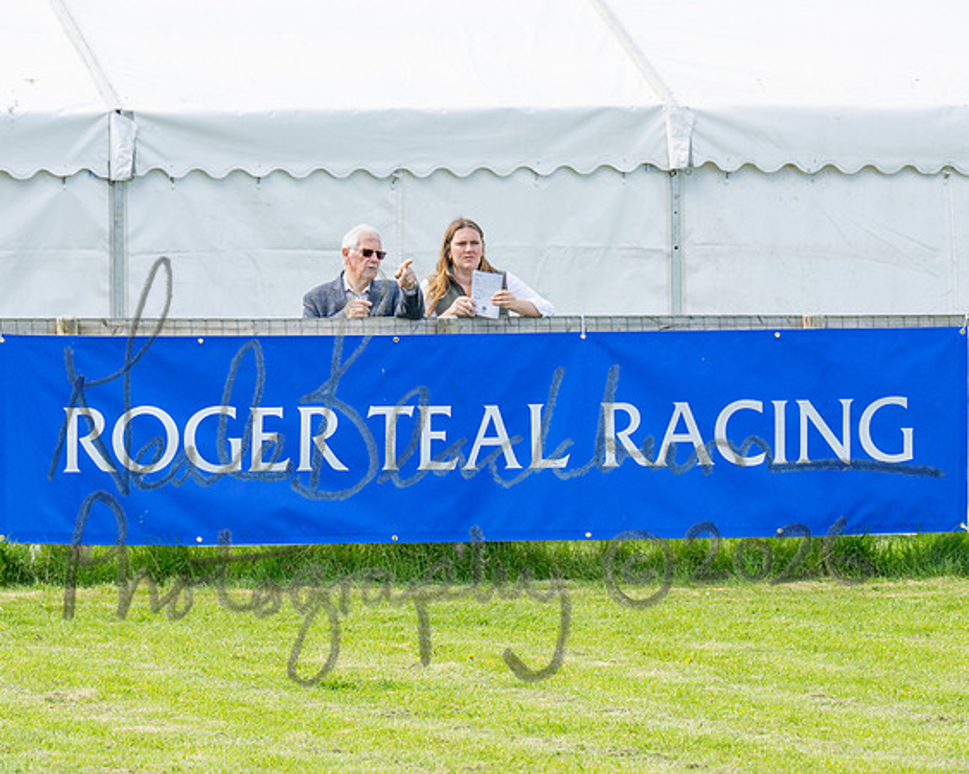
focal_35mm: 338
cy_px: 387
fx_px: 9690
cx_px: 419
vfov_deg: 4.6
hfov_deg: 5.7
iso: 200
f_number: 8
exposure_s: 1/250
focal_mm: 200
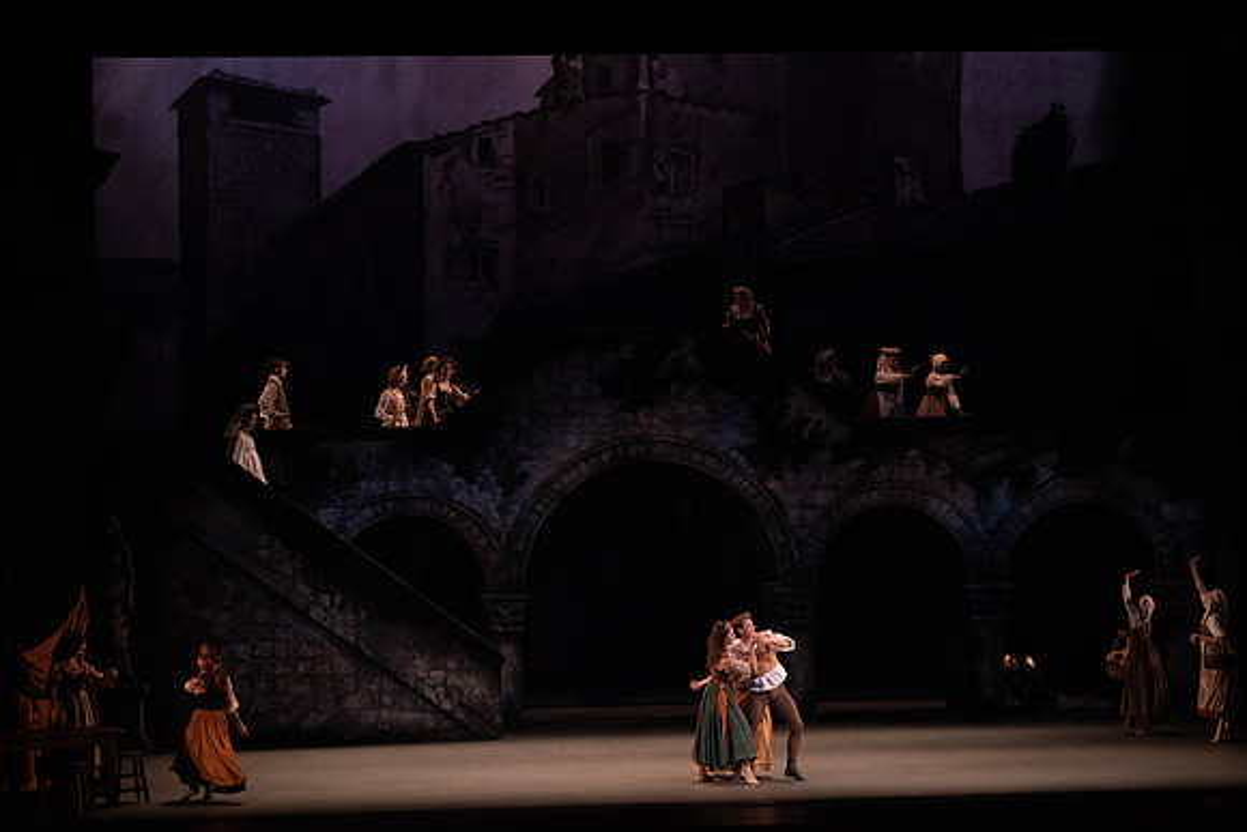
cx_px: 624
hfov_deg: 20.4
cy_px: 416
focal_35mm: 100
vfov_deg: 13.7
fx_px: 3465
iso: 8000
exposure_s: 1/250
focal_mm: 100
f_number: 4.5
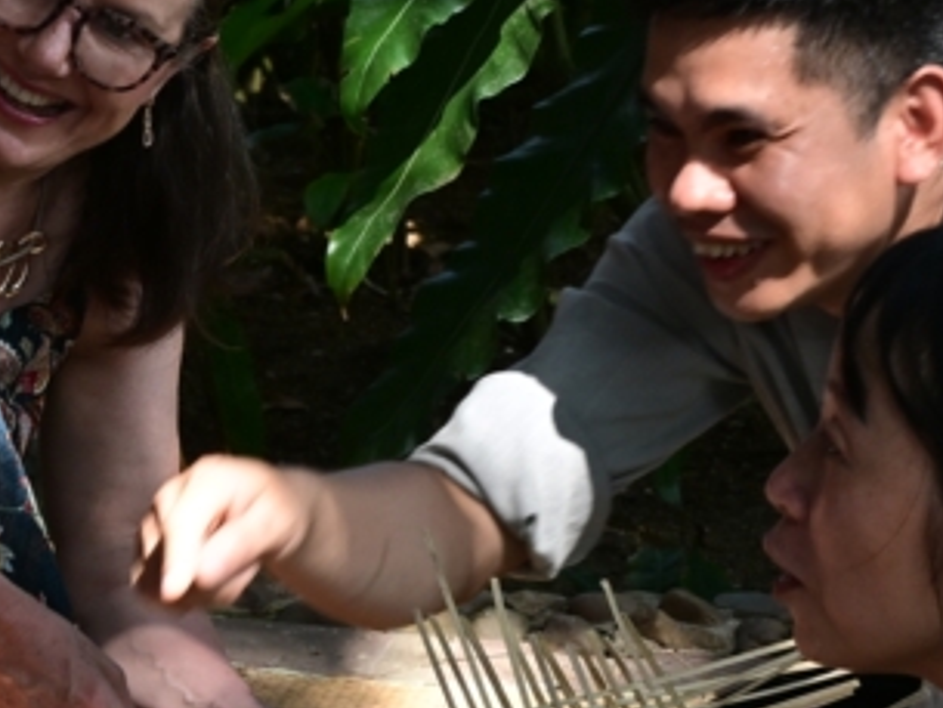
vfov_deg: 7.0
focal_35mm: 213
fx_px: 5805
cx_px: 204
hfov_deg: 9.3
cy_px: 574
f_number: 8
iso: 400
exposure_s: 1/80
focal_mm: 44
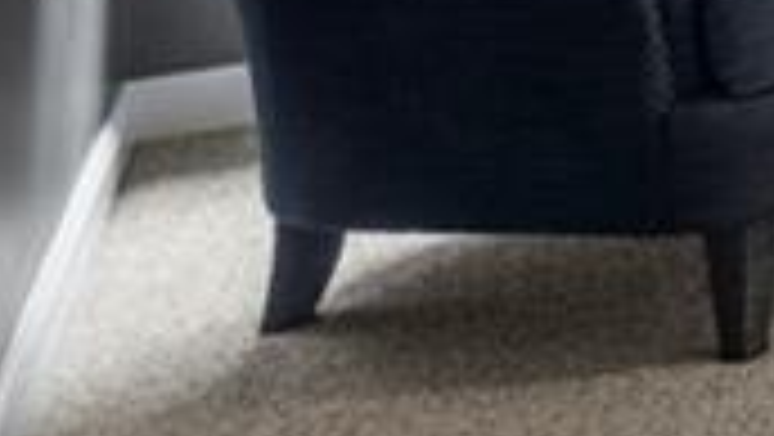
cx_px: 2259
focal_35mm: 112
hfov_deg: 11.6
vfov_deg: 9.4
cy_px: -692
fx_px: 2300
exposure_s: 1/2
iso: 320
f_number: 7.1
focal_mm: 12
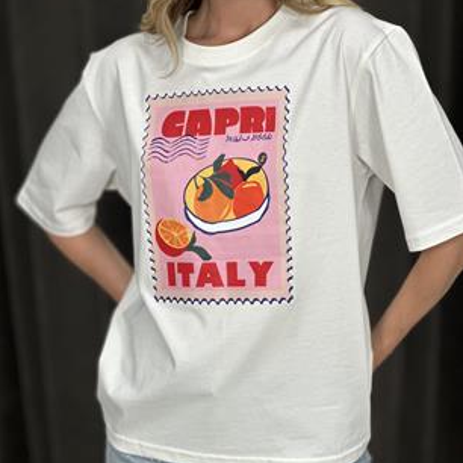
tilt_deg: -11.2
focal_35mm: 92
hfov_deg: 18.9
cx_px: 230
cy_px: 273
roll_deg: +1.2
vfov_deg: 18.9
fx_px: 1392
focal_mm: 9
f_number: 2.8
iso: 125
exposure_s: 1/100
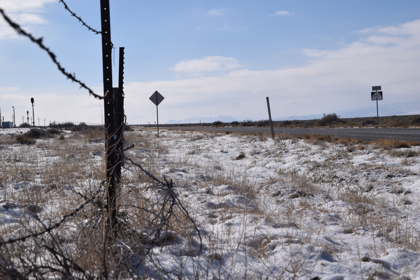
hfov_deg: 27.0
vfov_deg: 18.2
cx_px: 210
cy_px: 140
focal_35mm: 75
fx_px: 875
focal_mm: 50
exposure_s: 1/1000
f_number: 11
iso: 200
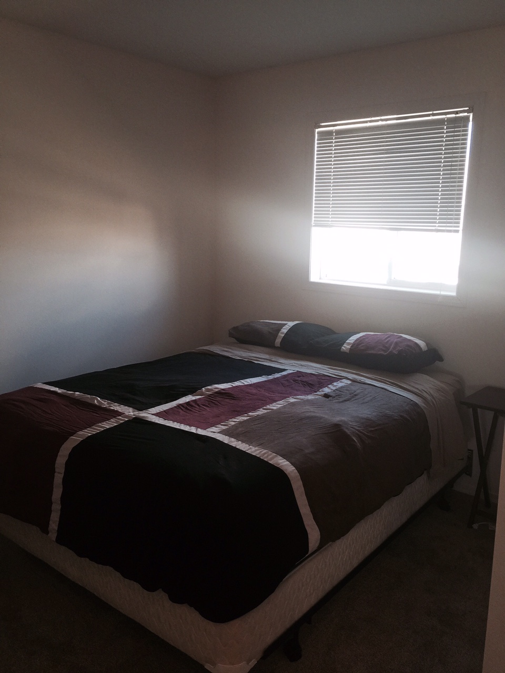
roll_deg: -0.9
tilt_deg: -11.6
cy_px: 336
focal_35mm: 29
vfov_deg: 61.7
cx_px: 252
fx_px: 564
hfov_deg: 48.2
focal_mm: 4.15
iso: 40
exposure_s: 1/30
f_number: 2.2
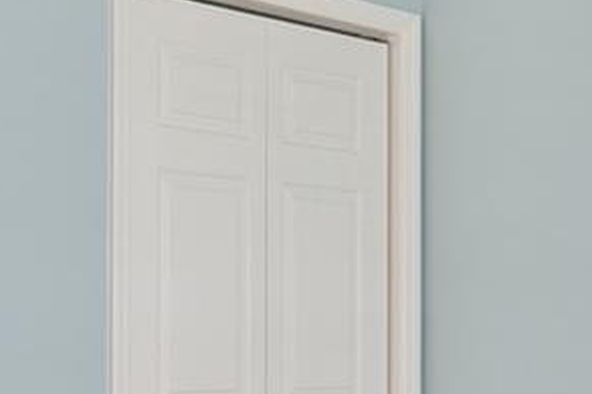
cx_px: 374
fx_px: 1348
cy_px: 386
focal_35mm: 82
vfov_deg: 16.3
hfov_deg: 24.7
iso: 125
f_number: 7.1
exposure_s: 1/2.5
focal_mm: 15
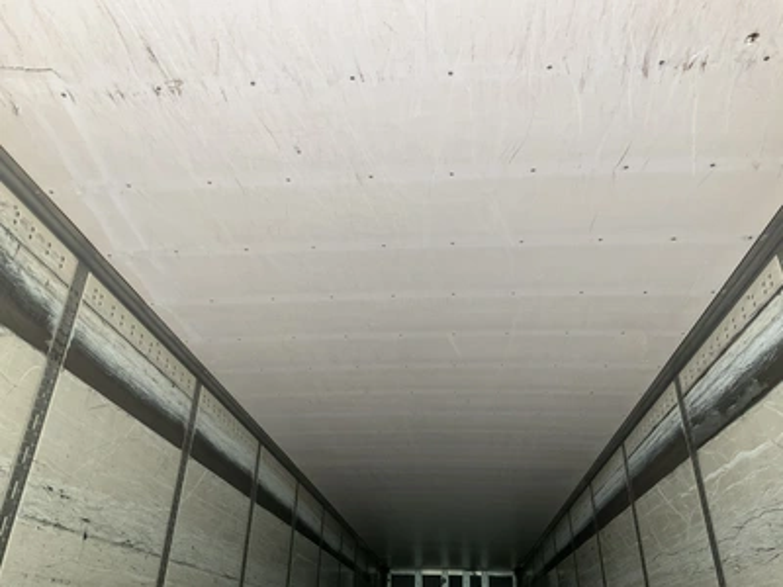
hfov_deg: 61.7
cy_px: 294
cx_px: 392
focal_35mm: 29
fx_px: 656
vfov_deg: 48.2
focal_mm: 3
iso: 64
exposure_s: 1/122
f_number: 1.8
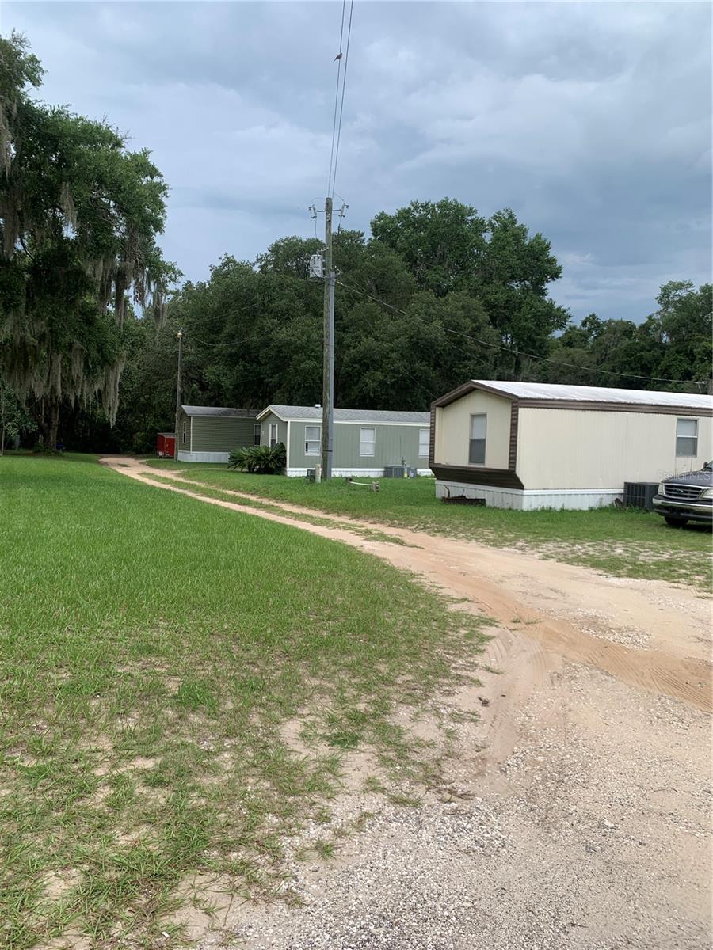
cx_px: 356
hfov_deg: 53.1
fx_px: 714
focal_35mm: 26
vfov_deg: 67.3
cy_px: 475
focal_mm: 4.25
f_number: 1.8
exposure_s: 1/962
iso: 25
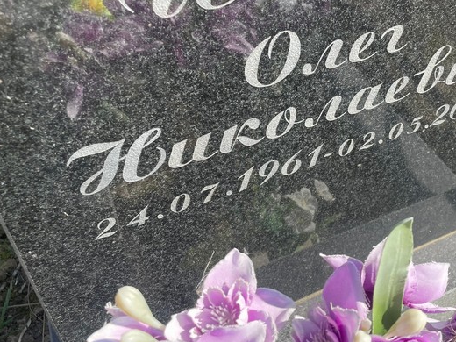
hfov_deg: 45.4
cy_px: 94
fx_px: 527
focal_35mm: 40
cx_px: 334
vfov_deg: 35.3
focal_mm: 4.2
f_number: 1.6
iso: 32
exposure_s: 1/1103
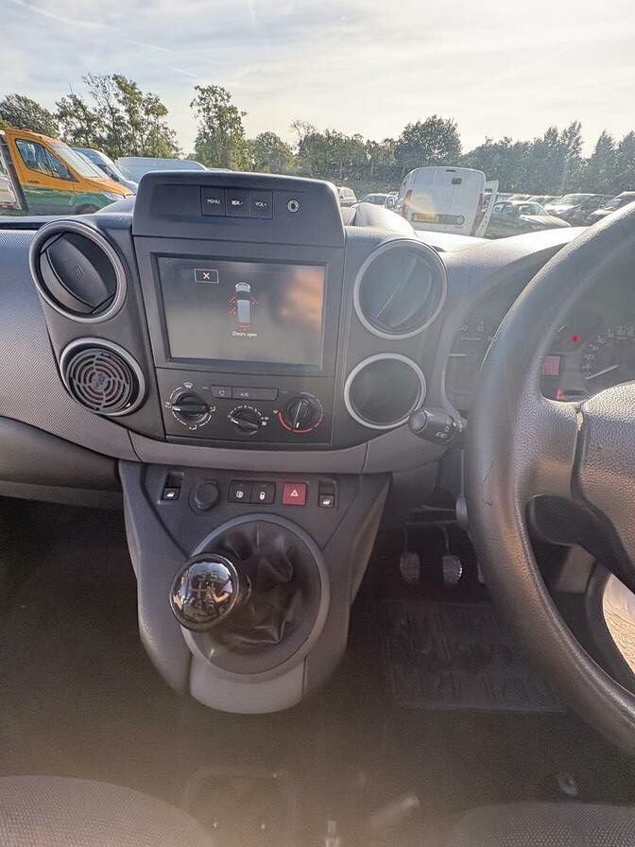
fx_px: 342
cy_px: 424
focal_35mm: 14
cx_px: 318
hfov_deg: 85.7
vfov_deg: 102.1
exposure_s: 1/184
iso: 64
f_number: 2.2
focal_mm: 2.22
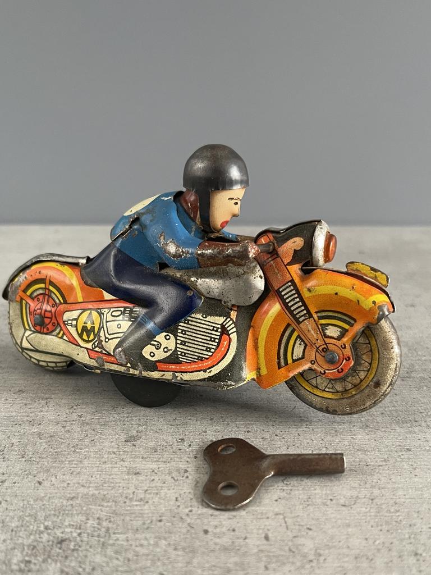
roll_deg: -0.4
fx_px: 415
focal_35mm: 25
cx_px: 216
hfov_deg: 54.9
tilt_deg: -23.3
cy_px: 288
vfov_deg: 69.4
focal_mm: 5.1
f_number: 1.6
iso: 400
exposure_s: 1/60
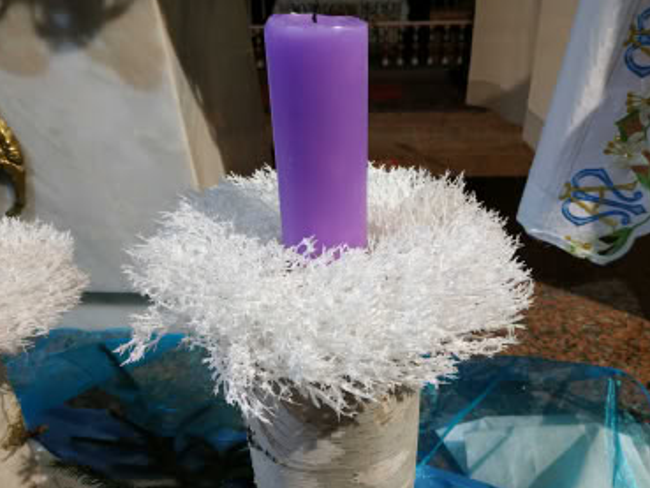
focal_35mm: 26
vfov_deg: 53.1
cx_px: 331
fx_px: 488
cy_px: 250
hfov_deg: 67.3
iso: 320
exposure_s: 1/25
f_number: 1.9
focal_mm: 3.94
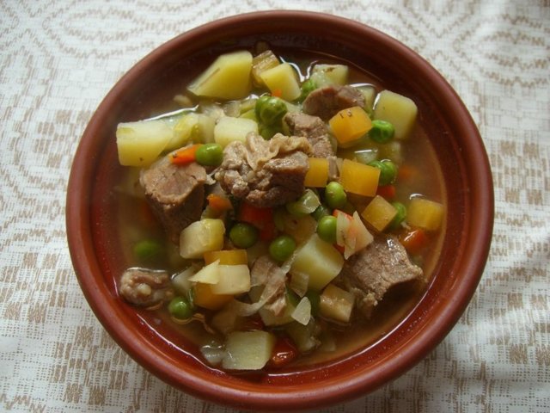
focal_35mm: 38
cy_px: 206
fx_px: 604
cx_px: 275
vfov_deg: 37.7
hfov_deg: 49.0
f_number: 2.7
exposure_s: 1/20
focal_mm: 6.2
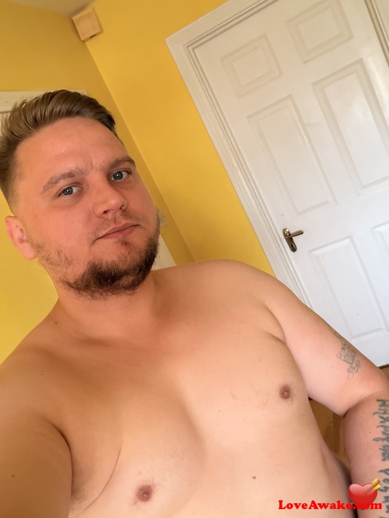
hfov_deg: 46.8
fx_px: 450
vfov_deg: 60.0
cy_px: 259
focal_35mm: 30
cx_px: 194
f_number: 1.9
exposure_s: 1/51
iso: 320
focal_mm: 2.71
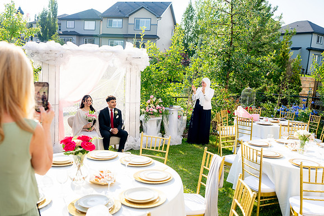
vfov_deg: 42.9
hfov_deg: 60.9
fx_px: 275
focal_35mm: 31
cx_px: 162
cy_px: 108
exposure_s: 1/500
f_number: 3.2
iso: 100
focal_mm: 28
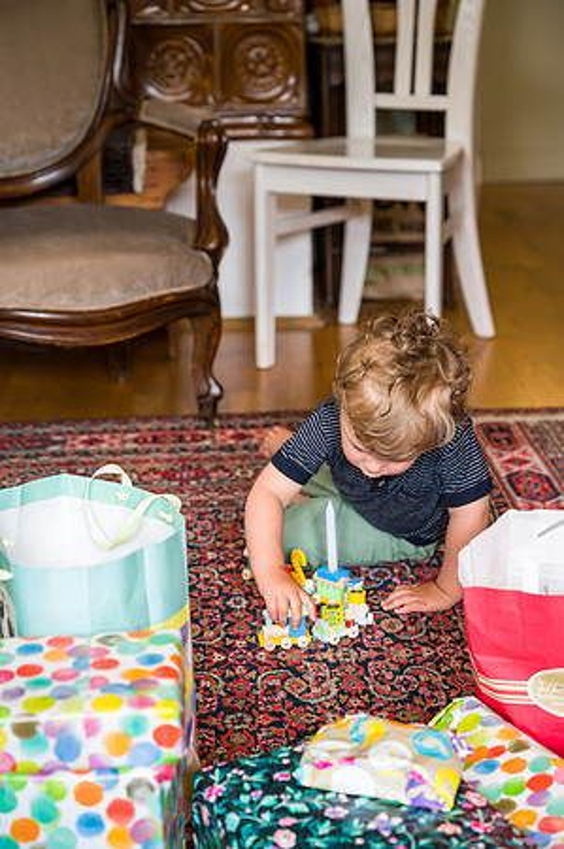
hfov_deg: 19.4
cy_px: 424
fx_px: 1649
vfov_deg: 28.9
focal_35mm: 70
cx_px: 282
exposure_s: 1/60
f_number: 4
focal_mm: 70
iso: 640
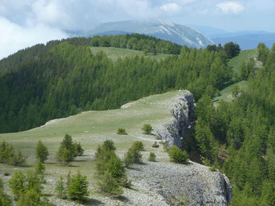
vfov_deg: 10.1
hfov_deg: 13.4
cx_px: 138
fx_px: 1168
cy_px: 103
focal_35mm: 147
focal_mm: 24.1
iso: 80
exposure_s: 1/400
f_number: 4.5
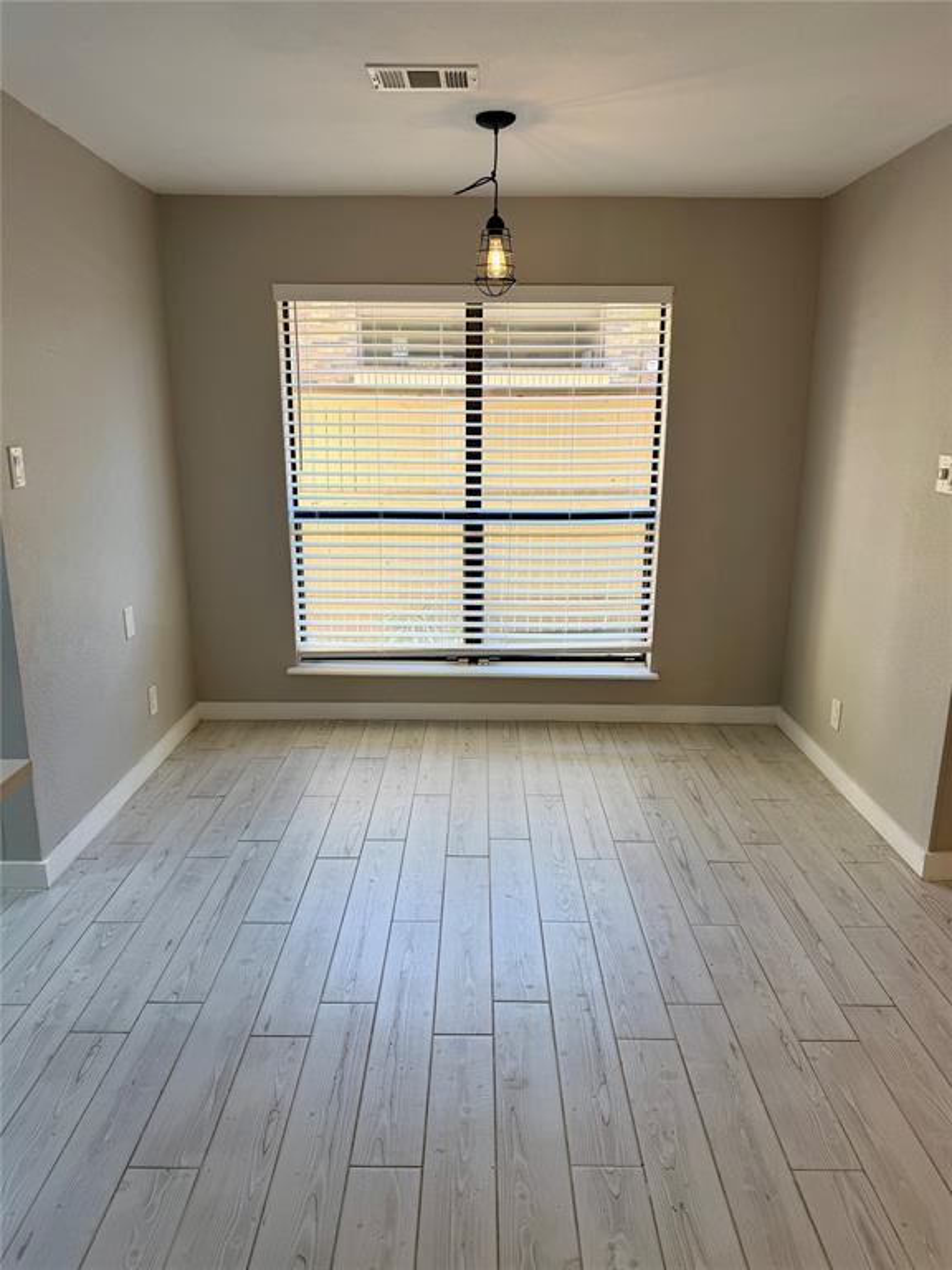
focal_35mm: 24
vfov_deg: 71.6
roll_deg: -1.0
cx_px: 476
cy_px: 635
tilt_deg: -14.8
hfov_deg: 56.8
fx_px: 880
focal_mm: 6.76
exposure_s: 1/155
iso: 64
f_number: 1.78
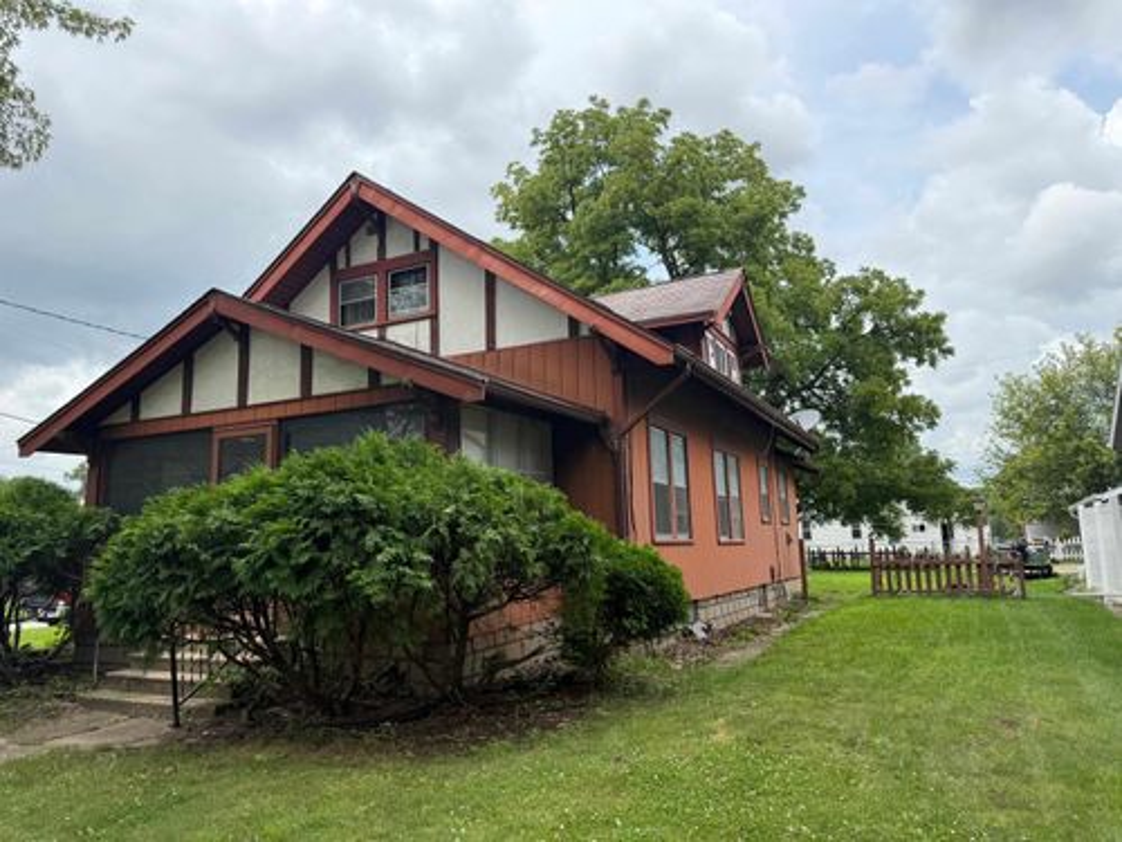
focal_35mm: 24
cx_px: 561
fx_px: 778
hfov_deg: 71.6
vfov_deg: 56.8
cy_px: 421
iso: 80
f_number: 1.78
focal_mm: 6.76
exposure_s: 1/1770
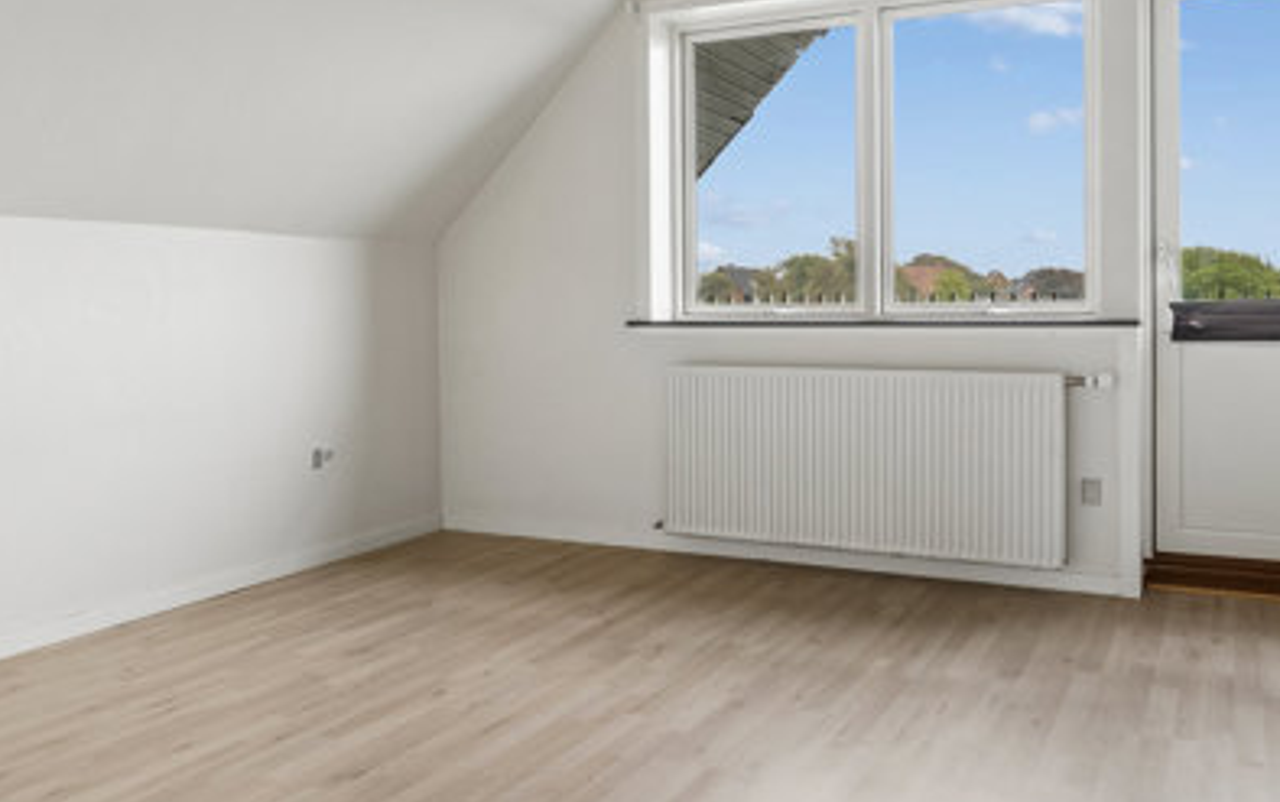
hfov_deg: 61.0
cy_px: 333
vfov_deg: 40.5
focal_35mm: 31
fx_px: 1082
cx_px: 718
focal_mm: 10
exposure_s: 1/8
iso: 200
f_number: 8
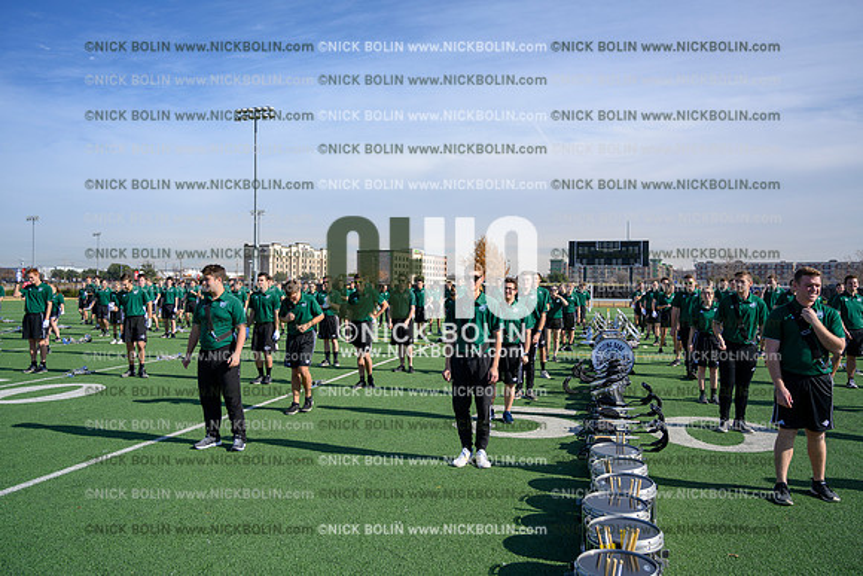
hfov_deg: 65.5
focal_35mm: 28
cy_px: 288
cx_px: 432
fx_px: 671
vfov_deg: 46.4
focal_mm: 28
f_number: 4
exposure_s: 1/1600
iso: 125
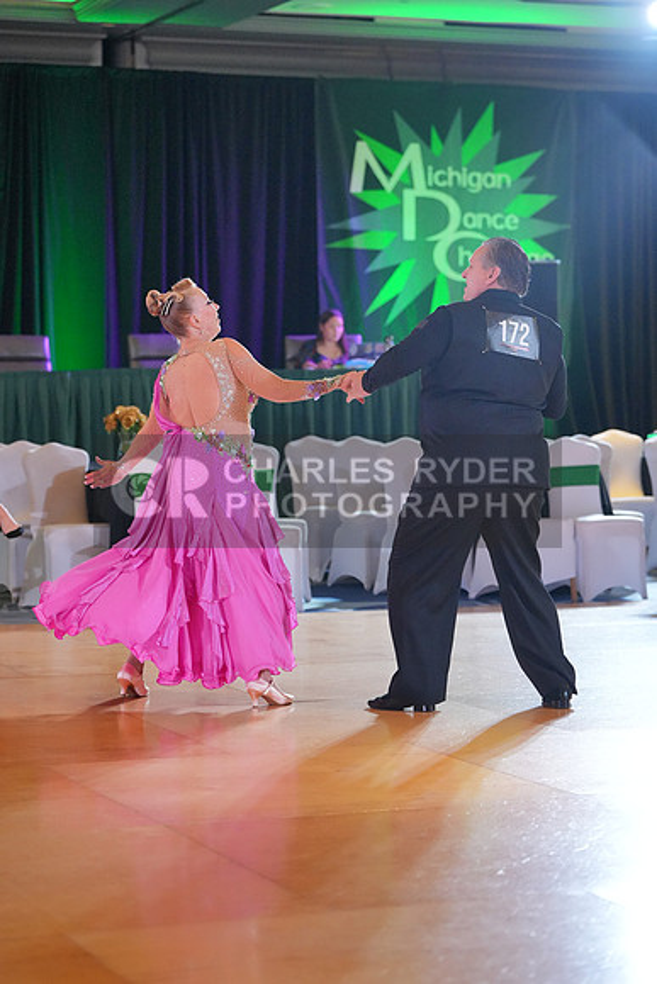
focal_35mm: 89
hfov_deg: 15.4
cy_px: 492
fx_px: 2435
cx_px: 328
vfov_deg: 22.9
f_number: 3.2
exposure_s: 1/500
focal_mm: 89
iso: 5000
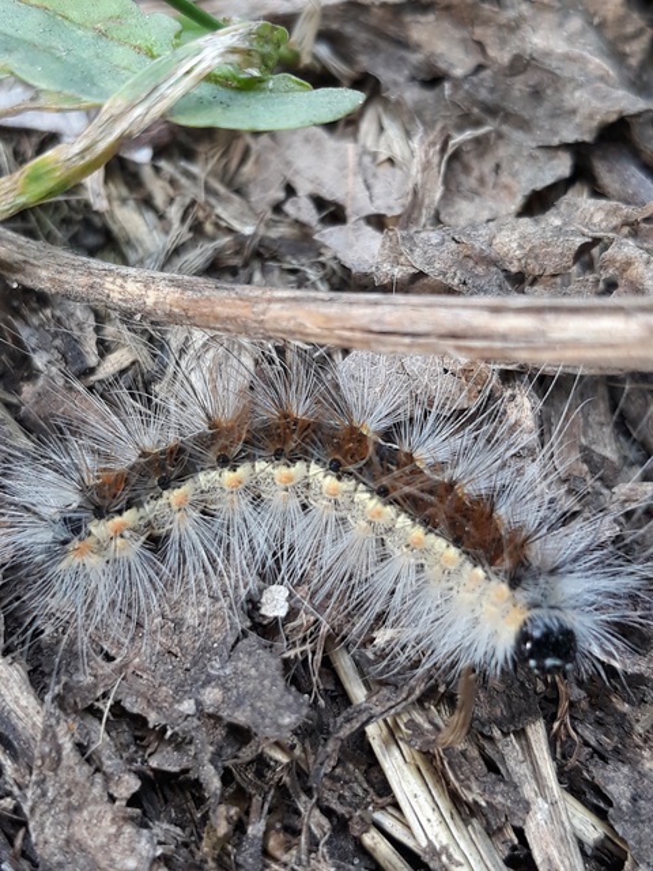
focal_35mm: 27
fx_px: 679
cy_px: 436
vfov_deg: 65.3
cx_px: 326
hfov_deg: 51.4
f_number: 1.7
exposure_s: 1/127
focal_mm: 3.71
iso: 40
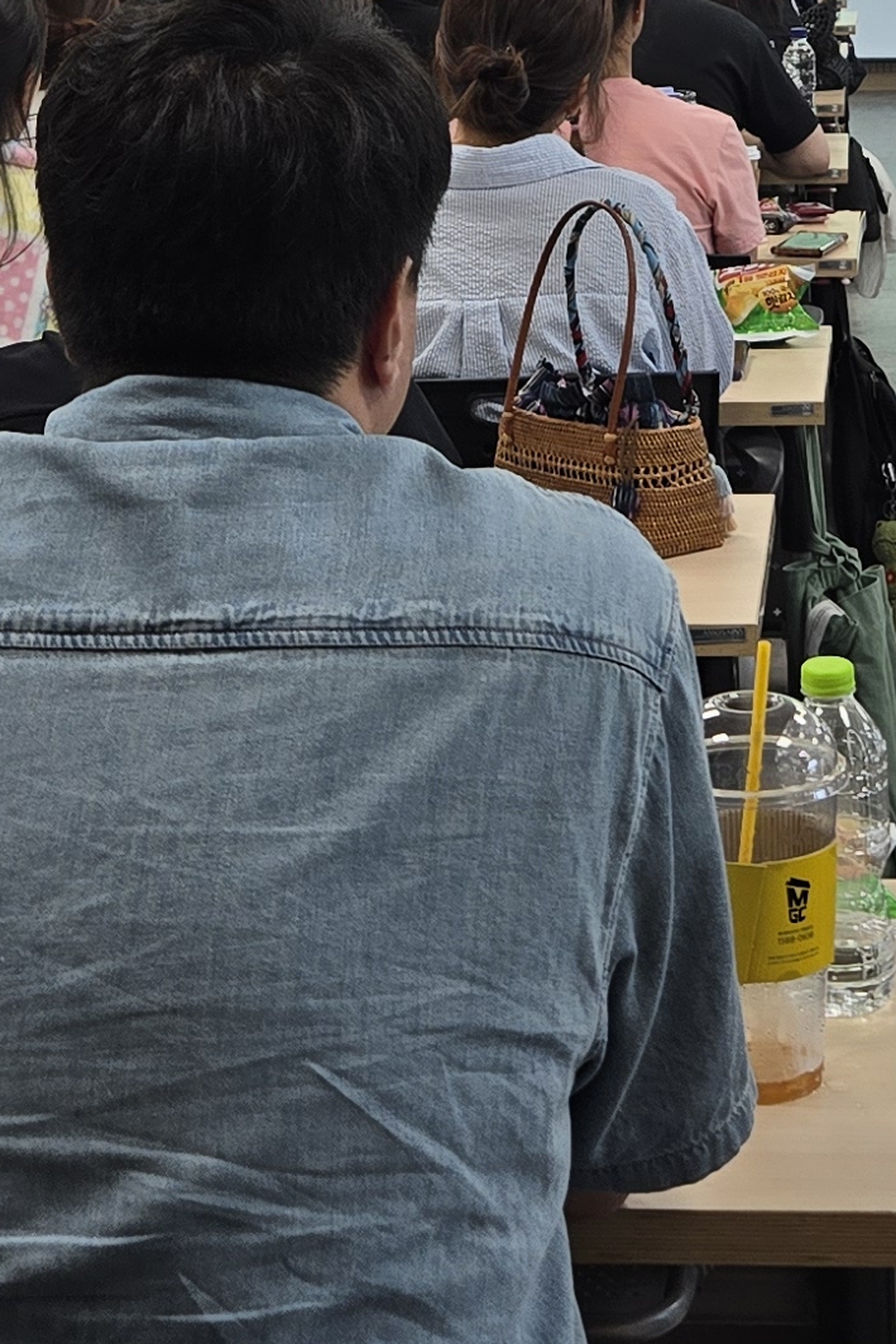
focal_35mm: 90
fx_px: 3359
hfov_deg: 15.2
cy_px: -223
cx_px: 609
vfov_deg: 21.2
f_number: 1.8
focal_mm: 5.4
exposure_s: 1/120
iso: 32
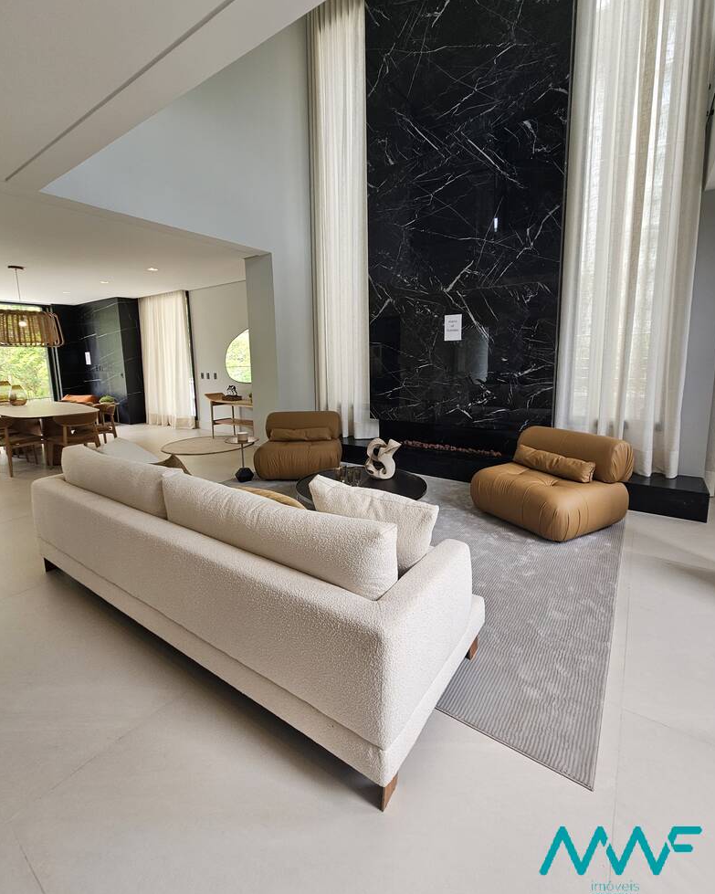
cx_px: 352
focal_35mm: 14
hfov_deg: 88.0
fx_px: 370
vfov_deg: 100.6
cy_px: 418
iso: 64
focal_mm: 2.2
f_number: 2.2
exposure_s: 1/120
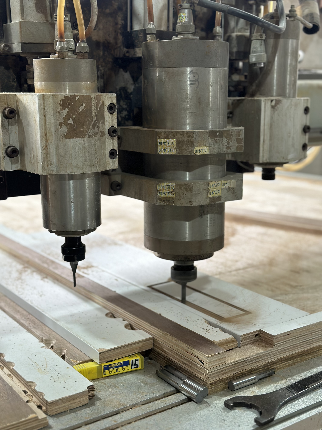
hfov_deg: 30.3
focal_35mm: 48
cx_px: 161
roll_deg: +0.0
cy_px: 215
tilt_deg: -11.7
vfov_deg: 39.7
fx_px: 595
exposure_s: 1/99
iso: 125
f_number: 1.78
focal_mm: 6.86
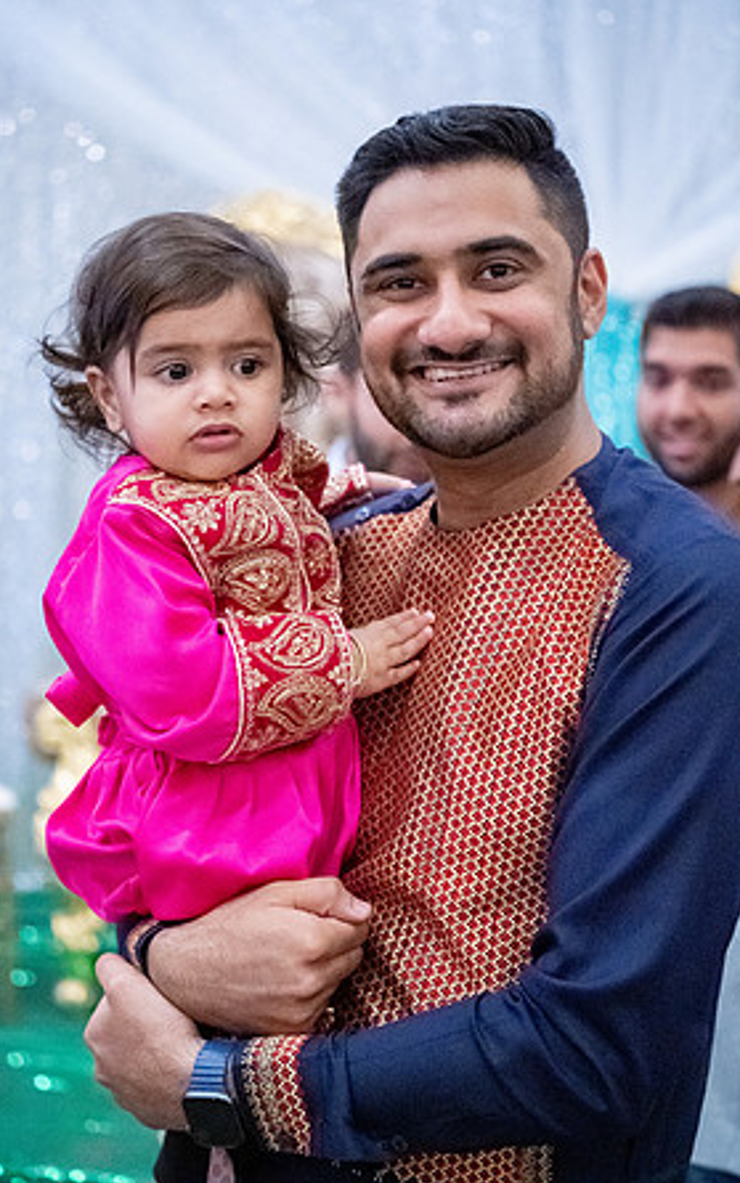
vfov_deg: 28.6
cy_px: 589
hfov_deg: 18.1
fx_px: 2322
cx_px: 350
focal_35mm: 72
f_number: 4
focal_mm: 70
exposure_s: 1/320
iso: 32000
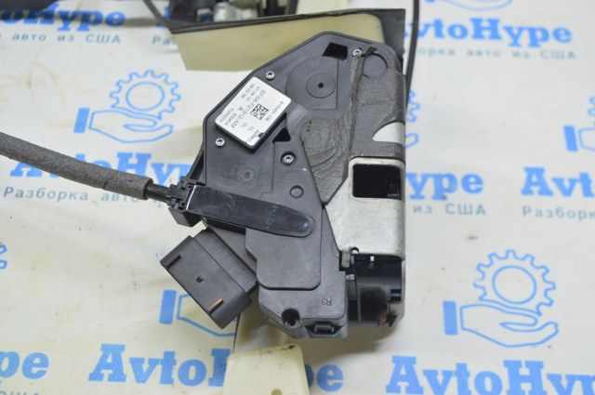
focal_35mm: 52
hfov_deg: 37.9
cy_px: 198
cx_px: 298
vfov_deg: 25.7
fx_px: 867
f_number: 5.6
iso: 400
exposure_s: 1/20
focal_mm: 35
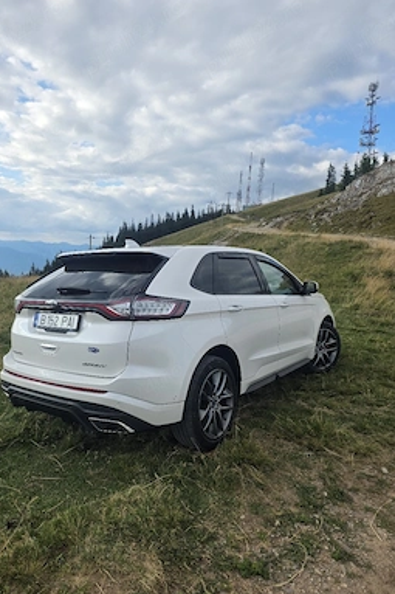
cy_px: 298
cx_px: 164
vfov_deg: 71.5
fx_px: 412
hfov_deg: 51.0
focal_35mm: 25
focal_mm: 6.25
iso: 80
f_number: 1.7
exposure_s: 1/3333
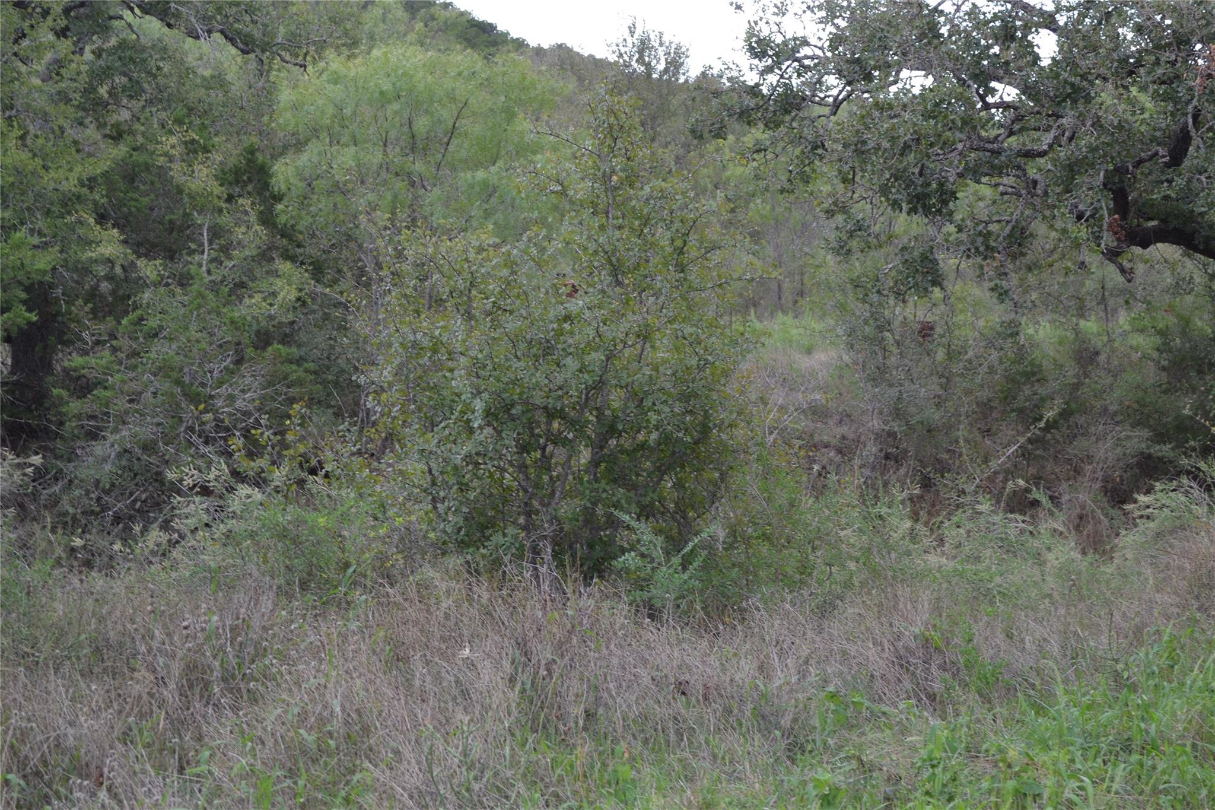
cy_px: 405
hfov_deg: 31.9
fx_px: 2126
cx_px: 608
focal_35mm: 63
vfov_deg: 21.6
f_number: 5.3
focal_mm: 42
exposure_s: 1/50
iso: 100
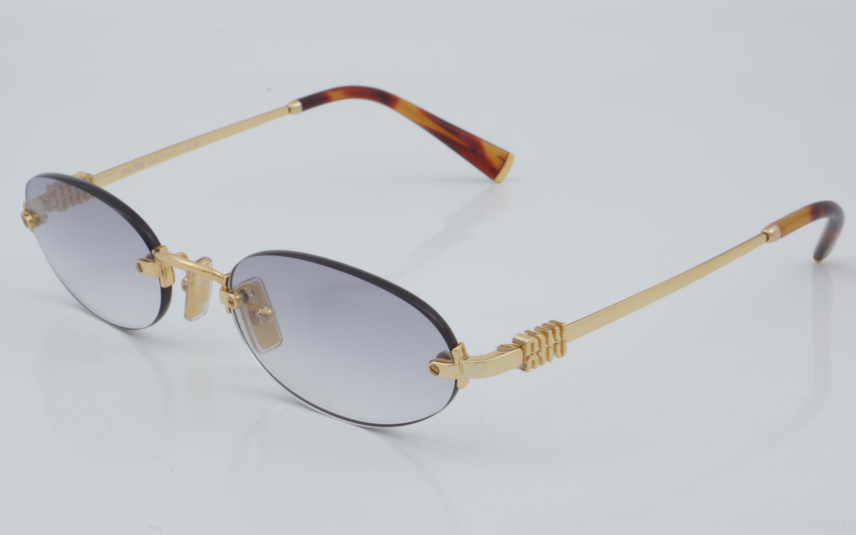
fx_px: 1796
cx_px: 428
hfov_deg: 26.8
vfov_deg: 16.9
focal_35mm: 77
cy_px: 251
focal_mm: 50
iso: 100
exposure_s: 1/4
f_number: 32
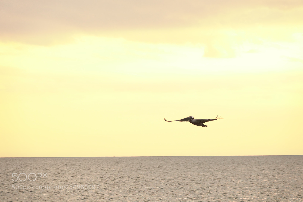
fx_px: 1801
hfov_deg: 9.6
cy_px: 101
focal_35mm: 214
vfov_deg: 6.4
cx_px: 152
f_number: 4
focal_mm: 78.39
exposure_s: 1/250
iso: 320
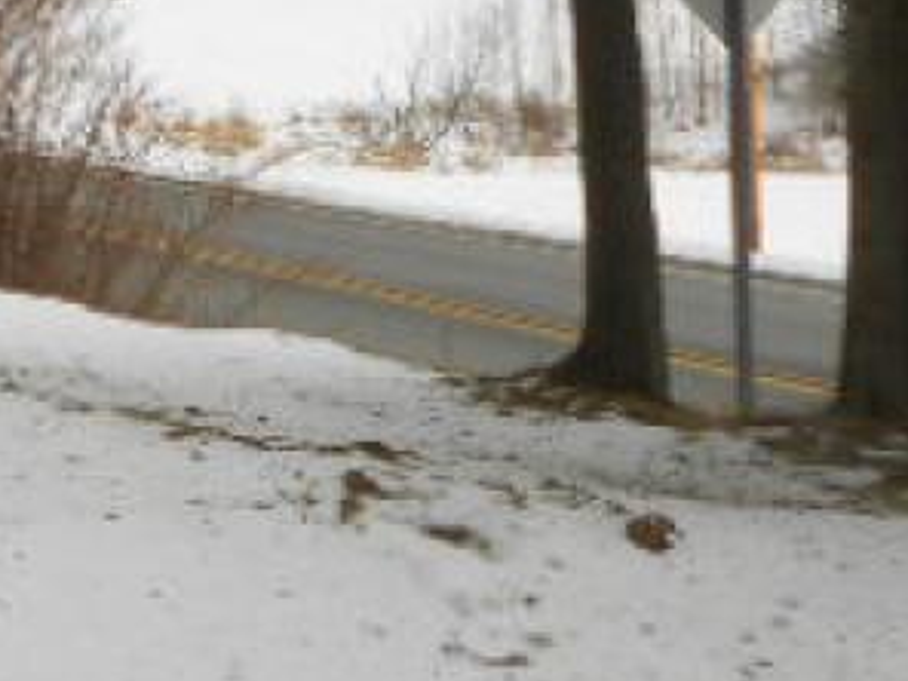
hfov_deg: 15.1
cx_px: -12
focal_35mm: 128
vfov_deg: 11.4
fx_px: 3358
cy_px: -64
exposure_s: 1/200
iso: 80
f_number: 3.9
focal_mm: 6.7
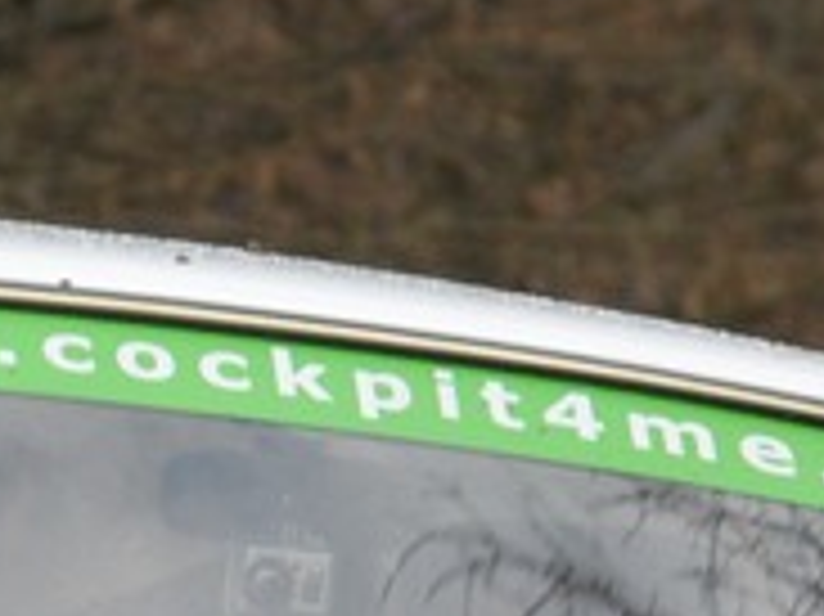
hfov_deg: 1.2
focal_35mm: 1694
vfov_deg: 0.9
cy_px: 1124
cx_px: 189
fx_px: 40298
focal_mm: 210
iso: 400
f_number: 6.3
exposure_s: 1/200
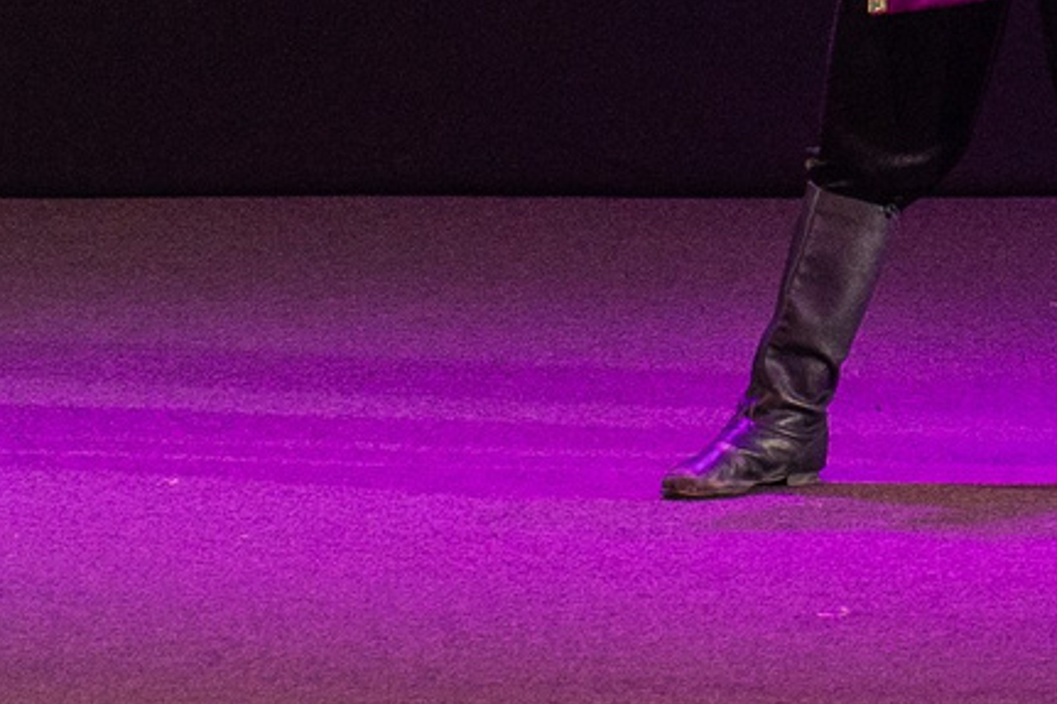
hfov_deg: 5.1
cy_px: -1149
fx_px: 11857
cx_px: 1540
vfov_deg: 3.3
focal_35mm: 404
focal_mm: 68
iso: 1000
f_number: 4
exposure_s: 1/160
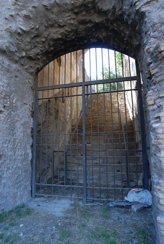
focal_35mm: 21
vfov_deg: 81.1
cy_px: 122
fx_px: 143
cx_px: 82
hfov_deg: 59.7
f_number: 4.5
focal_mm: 14
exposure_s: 1/80
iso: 200
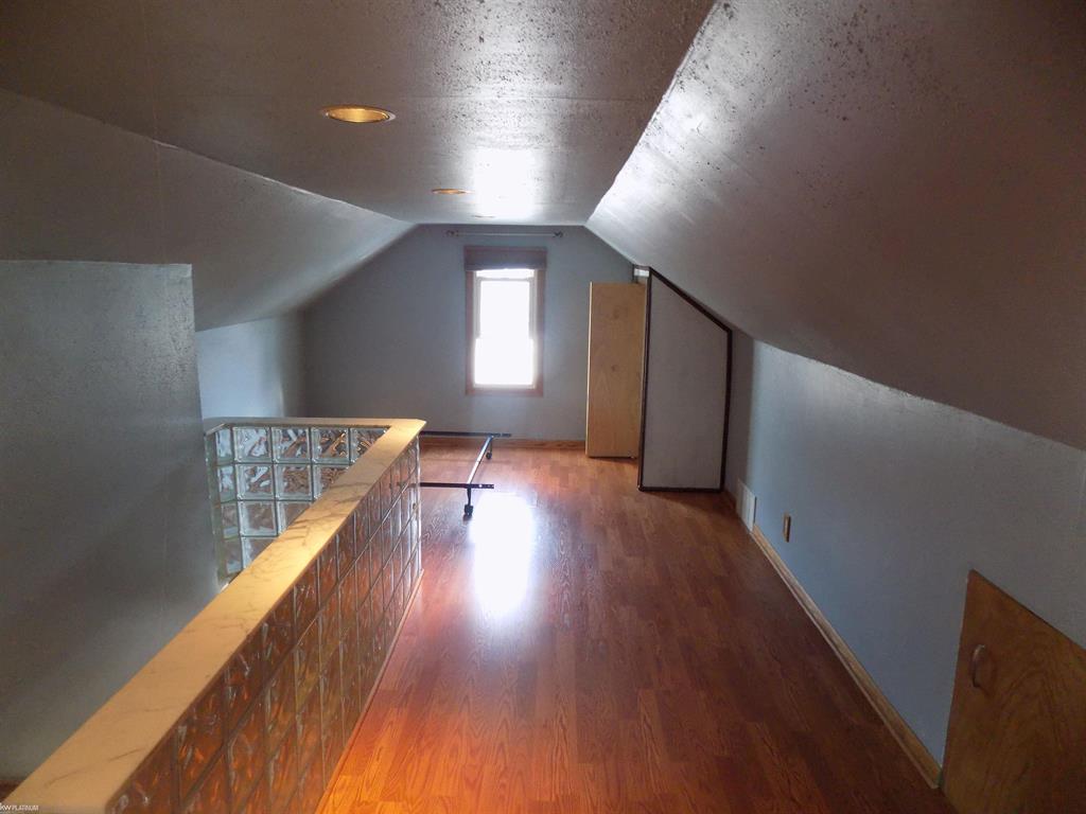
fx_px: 722
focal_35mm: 23
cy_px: 407
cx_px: 543
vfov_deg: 58.9
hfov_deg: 73.9
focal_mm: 4
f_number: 3.1
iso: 280
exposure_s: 1/30
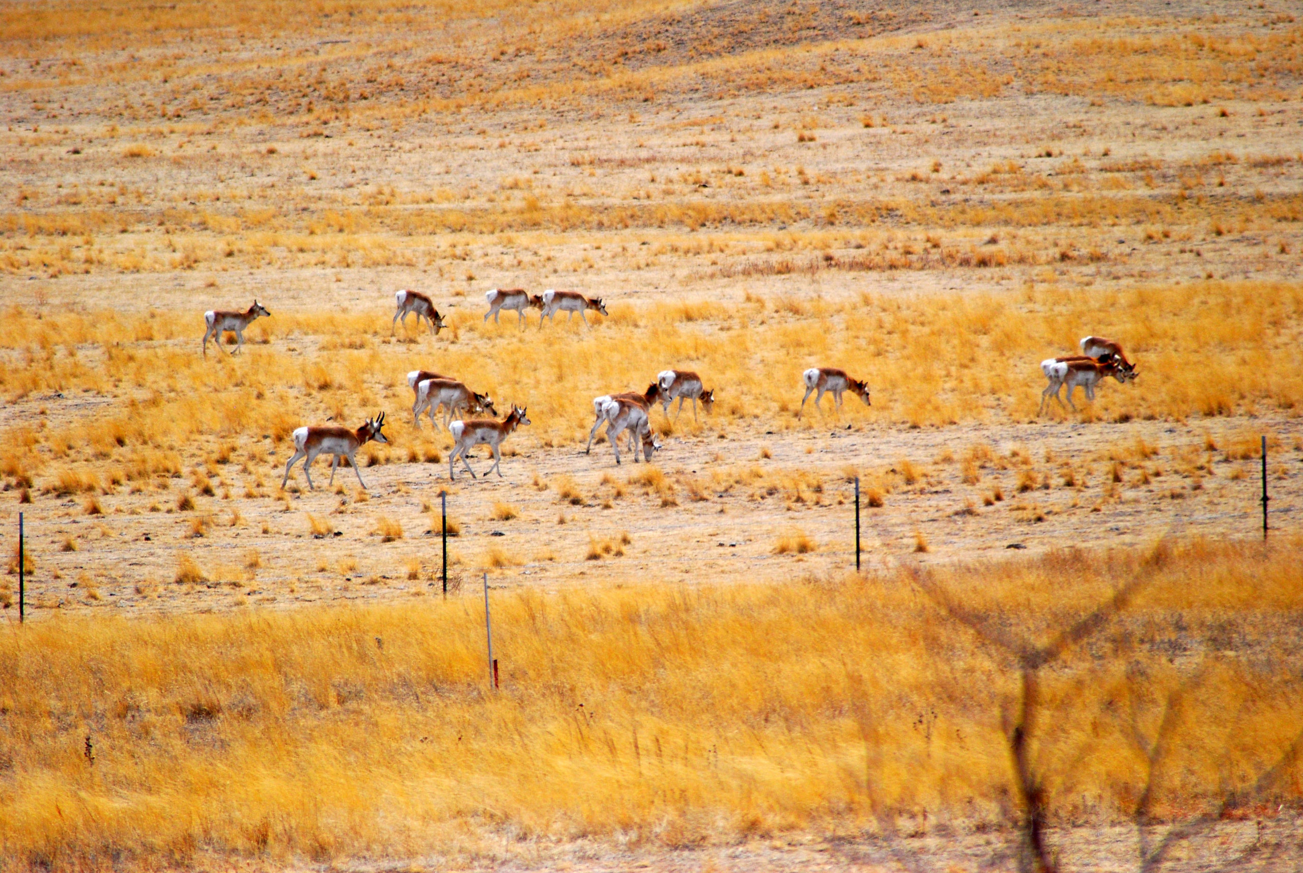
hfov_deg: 4.6
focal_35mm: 450
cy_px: 436
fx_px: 16308
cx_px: 652
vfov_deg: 3.1
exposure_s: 1/2000
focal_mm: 300
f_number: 5.6
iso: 400
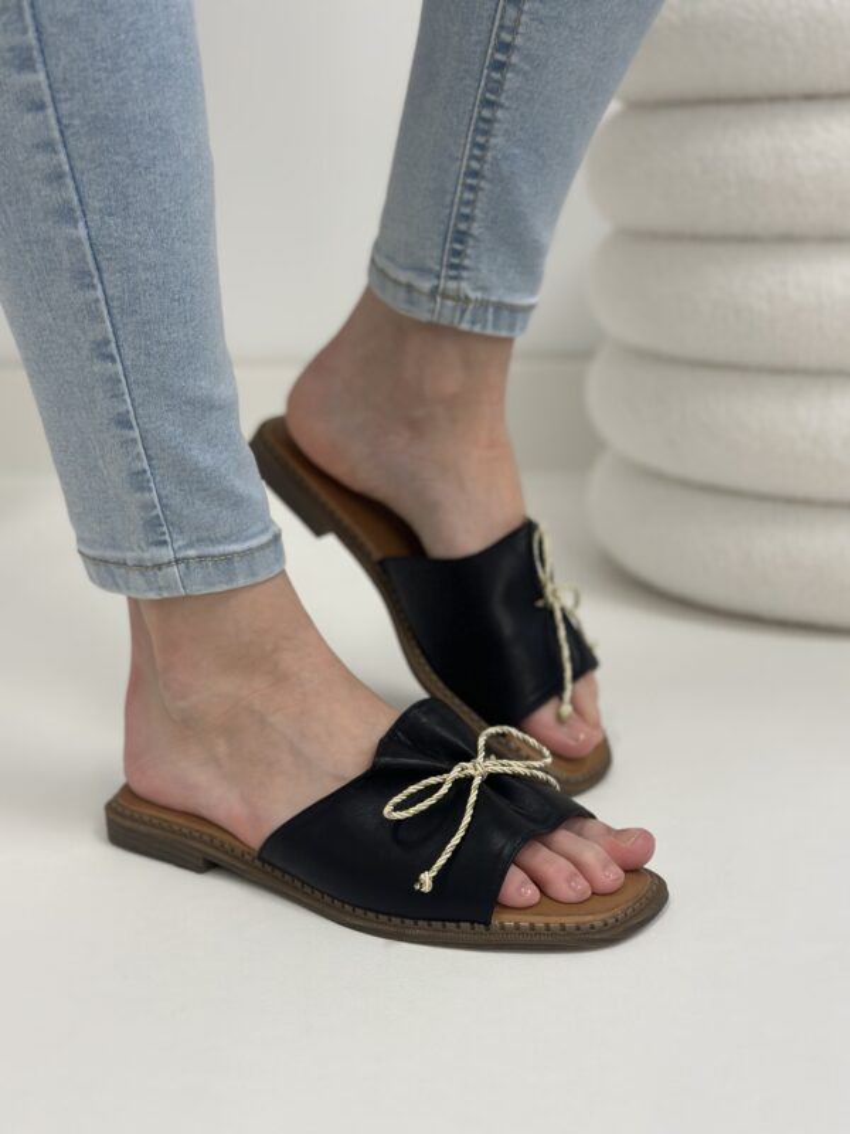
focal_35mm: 48
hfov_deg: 30.3
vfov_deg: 39.7
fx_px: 1572
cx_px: 425
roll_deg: +3.2
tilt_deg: -15.2
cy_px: 567
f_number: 1.78
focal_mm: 6.86
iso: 160
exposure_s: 1/100
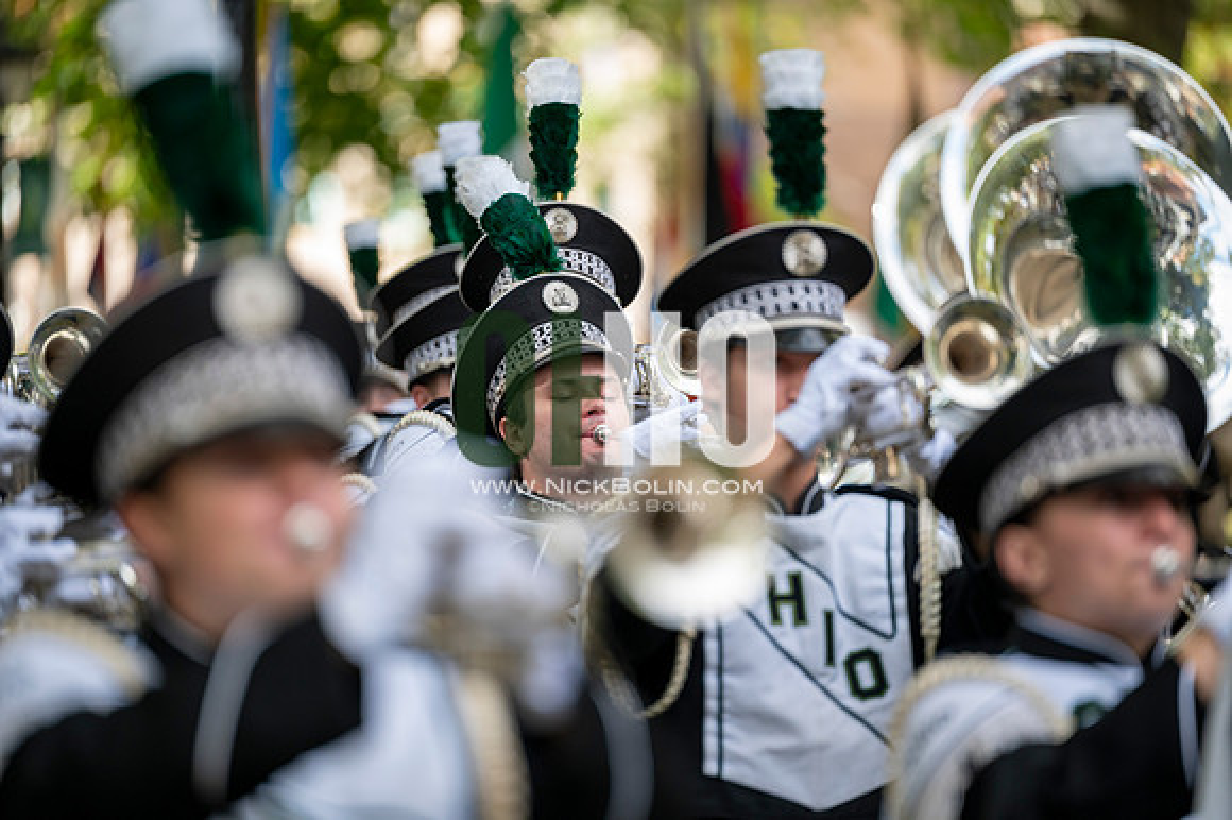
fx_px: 6840
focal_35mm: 200
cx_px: 616
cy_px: 410
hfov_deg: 10.3
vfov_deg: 6.9
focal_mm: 200
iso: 400
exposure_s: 1/1000
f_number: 2.8
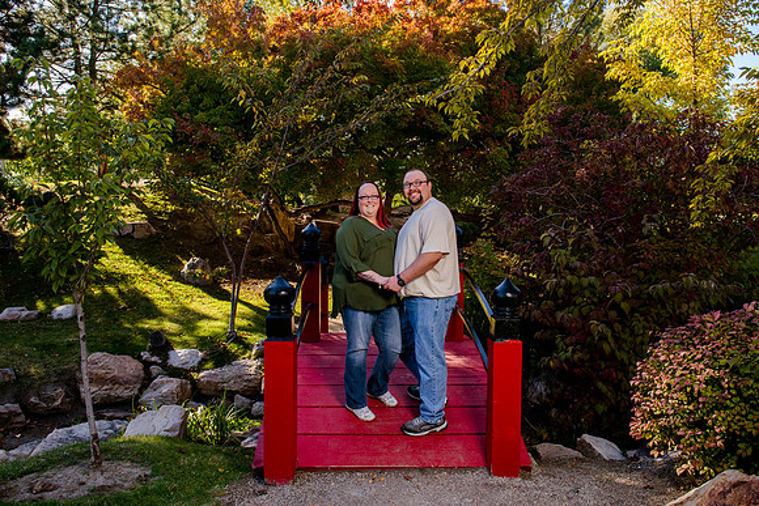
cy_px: 233
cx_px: 372
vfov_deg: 48.6
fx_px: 560
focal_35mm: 27
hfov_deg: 68.2
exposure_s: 1/200
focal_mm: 24
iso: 500
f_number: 7.1
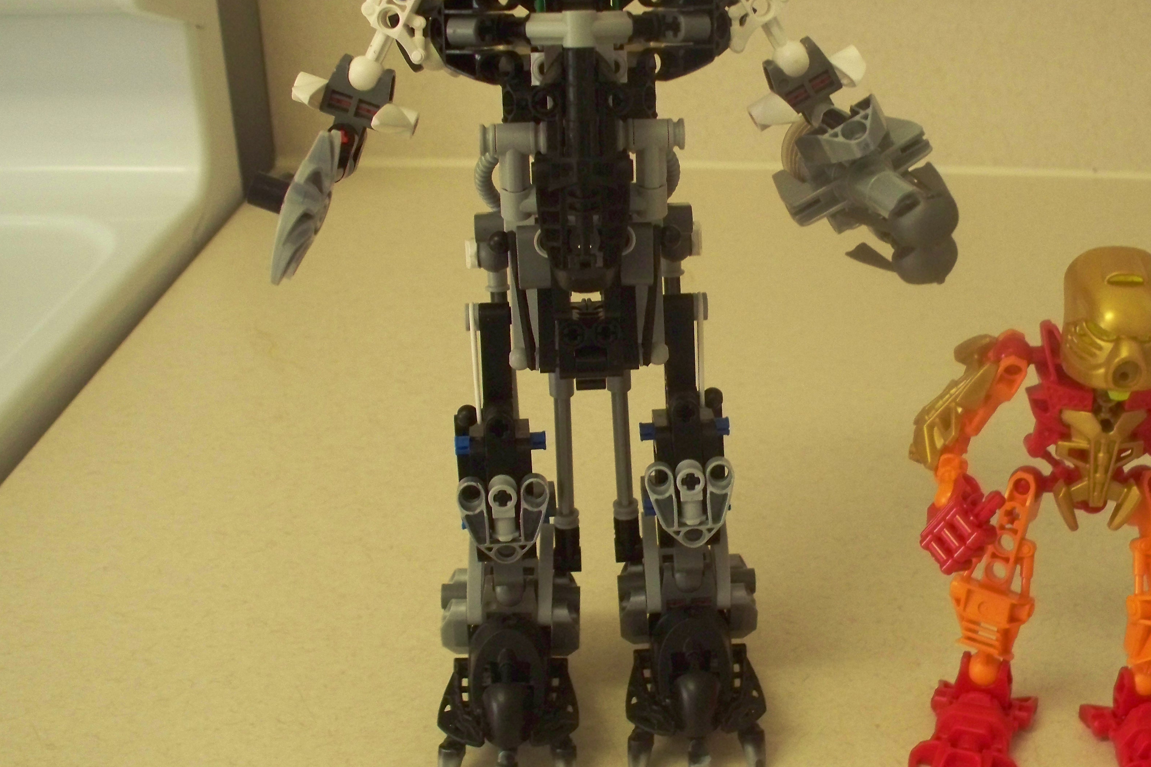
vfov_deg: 27.0
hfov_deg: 39.4
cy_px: 368
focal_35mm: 50
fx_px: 1598
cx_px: 706
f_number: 2.8
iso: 320
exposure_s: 1/30
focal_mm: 7.54
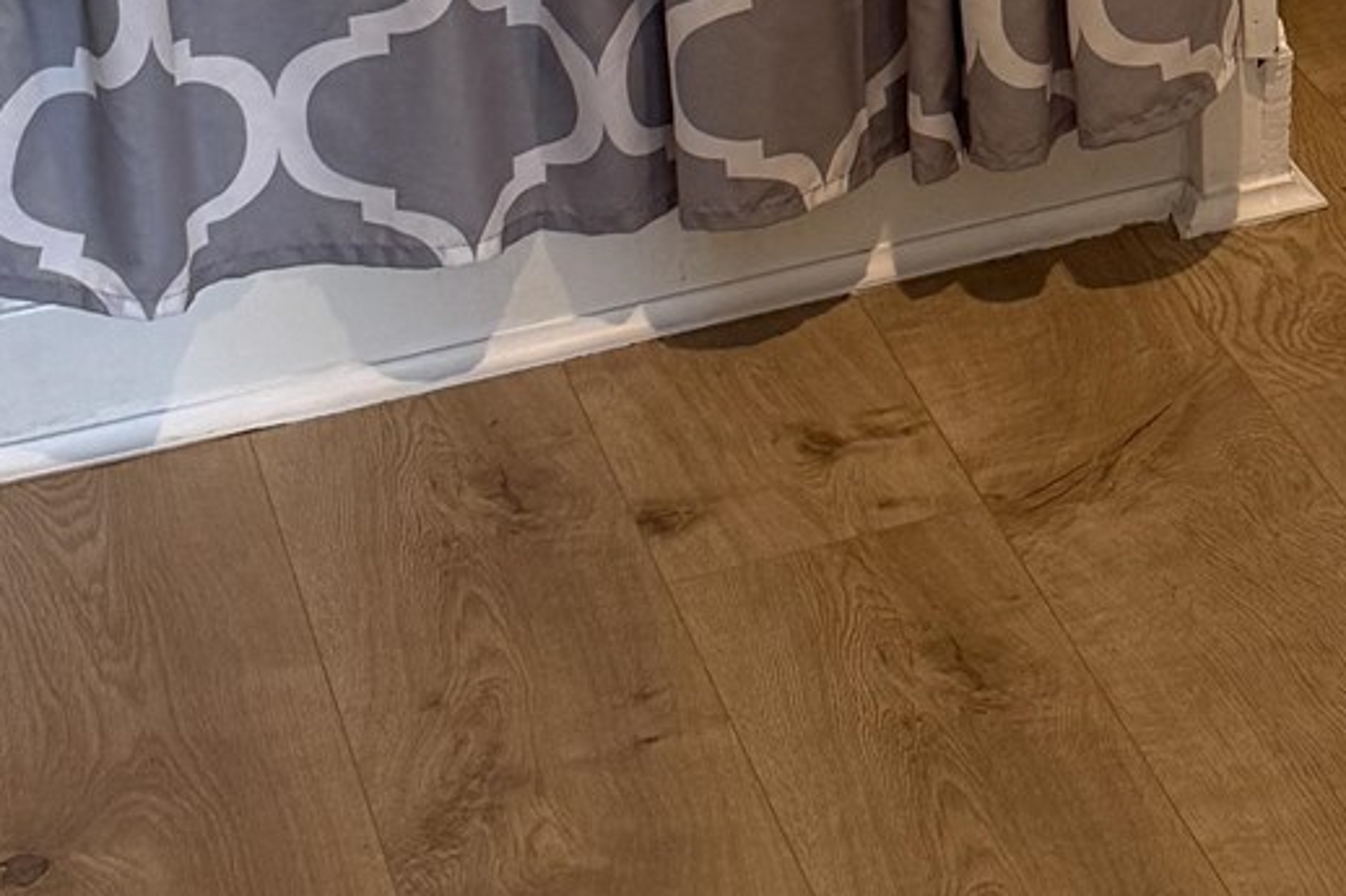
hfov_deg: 17.4
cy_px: -847
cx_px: 1694
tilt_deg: -11.3
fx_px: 4149
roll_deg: +0.9
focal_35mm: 111
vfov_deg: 11.3
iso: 200
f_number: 1.78
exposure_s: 1/60
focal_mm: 6.76
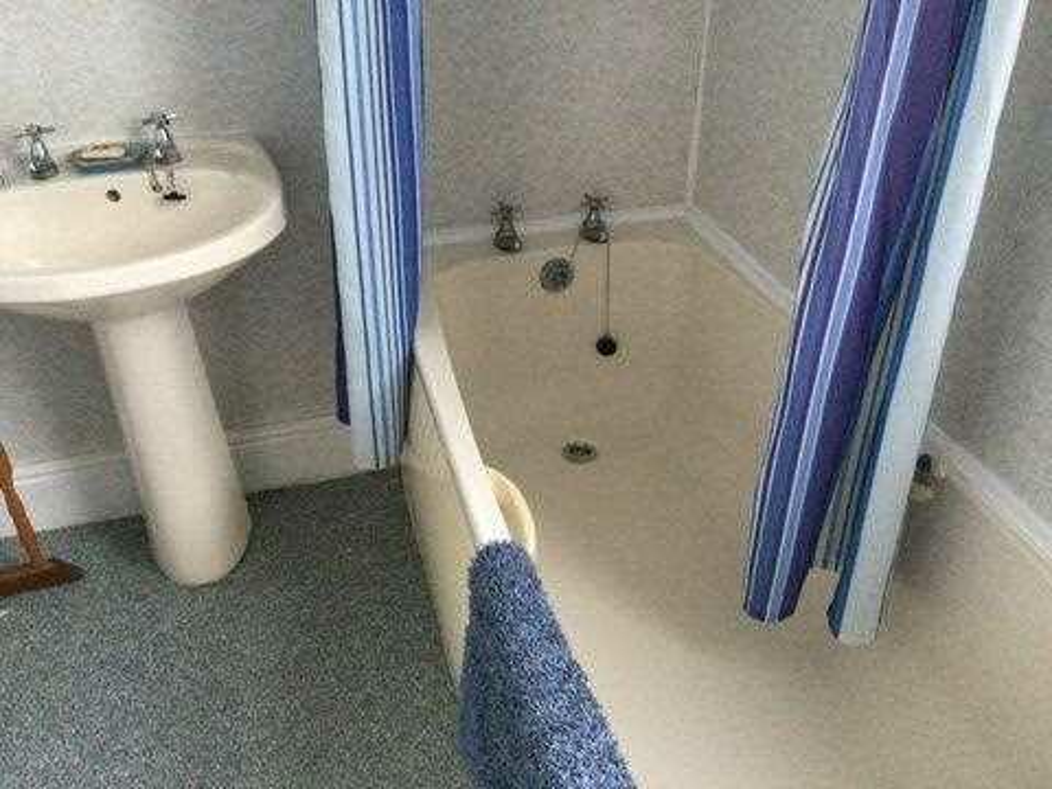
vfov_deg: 45.4
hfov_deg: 58.4
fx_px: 942
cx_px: 526
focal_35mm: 31
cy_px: 394
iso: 200
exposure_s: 1/33
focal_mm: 3.3
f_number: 2.4
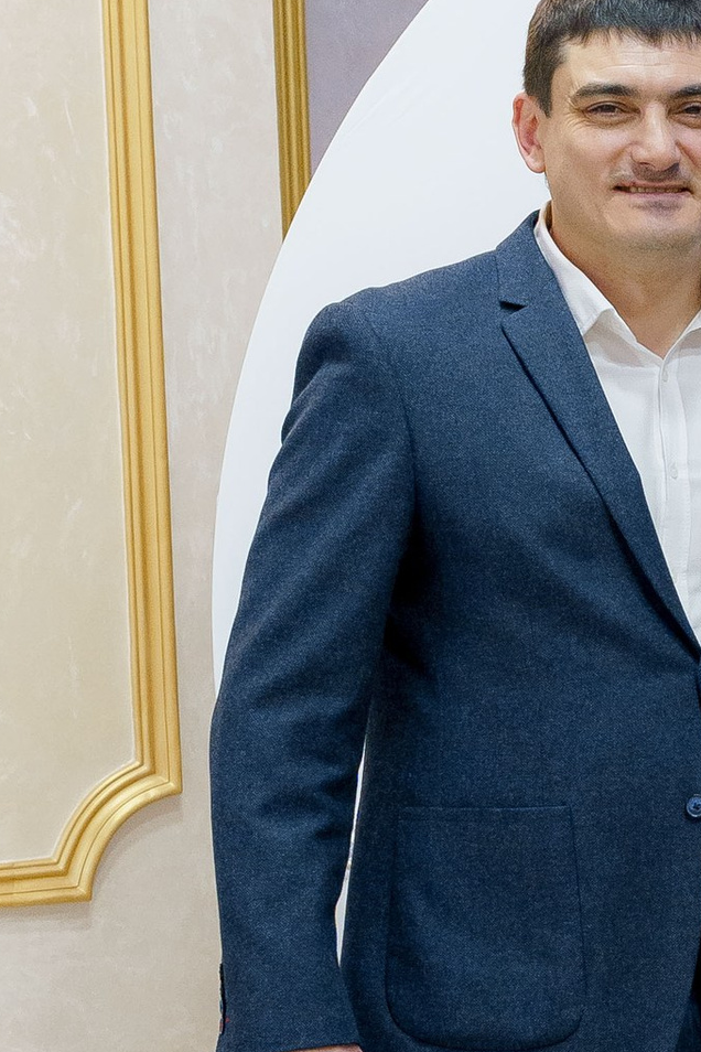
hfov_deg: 8.9
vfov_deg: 13.7
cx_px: 1197
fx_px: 4352
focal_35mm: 149
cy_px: 857
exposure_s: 1/160
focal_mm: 37
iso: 3200
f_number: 4.5
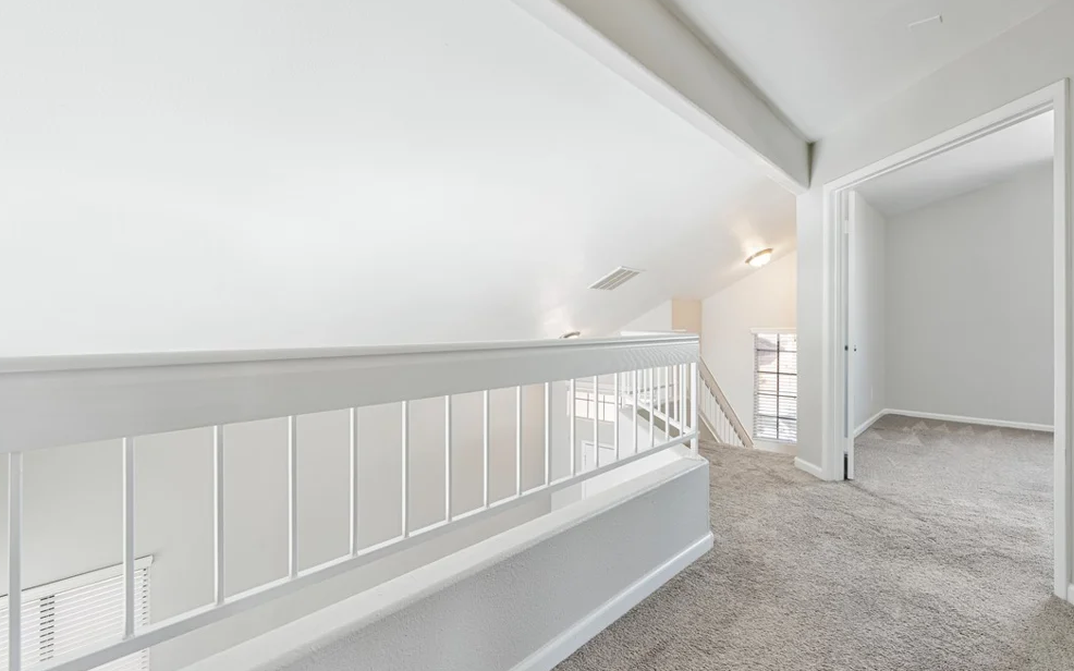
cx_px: 548
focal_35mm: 18
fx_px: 527
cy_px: 332
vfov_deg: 65.0
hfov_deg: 91.1
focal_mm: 17
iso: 400
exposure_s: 1/5
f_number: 8
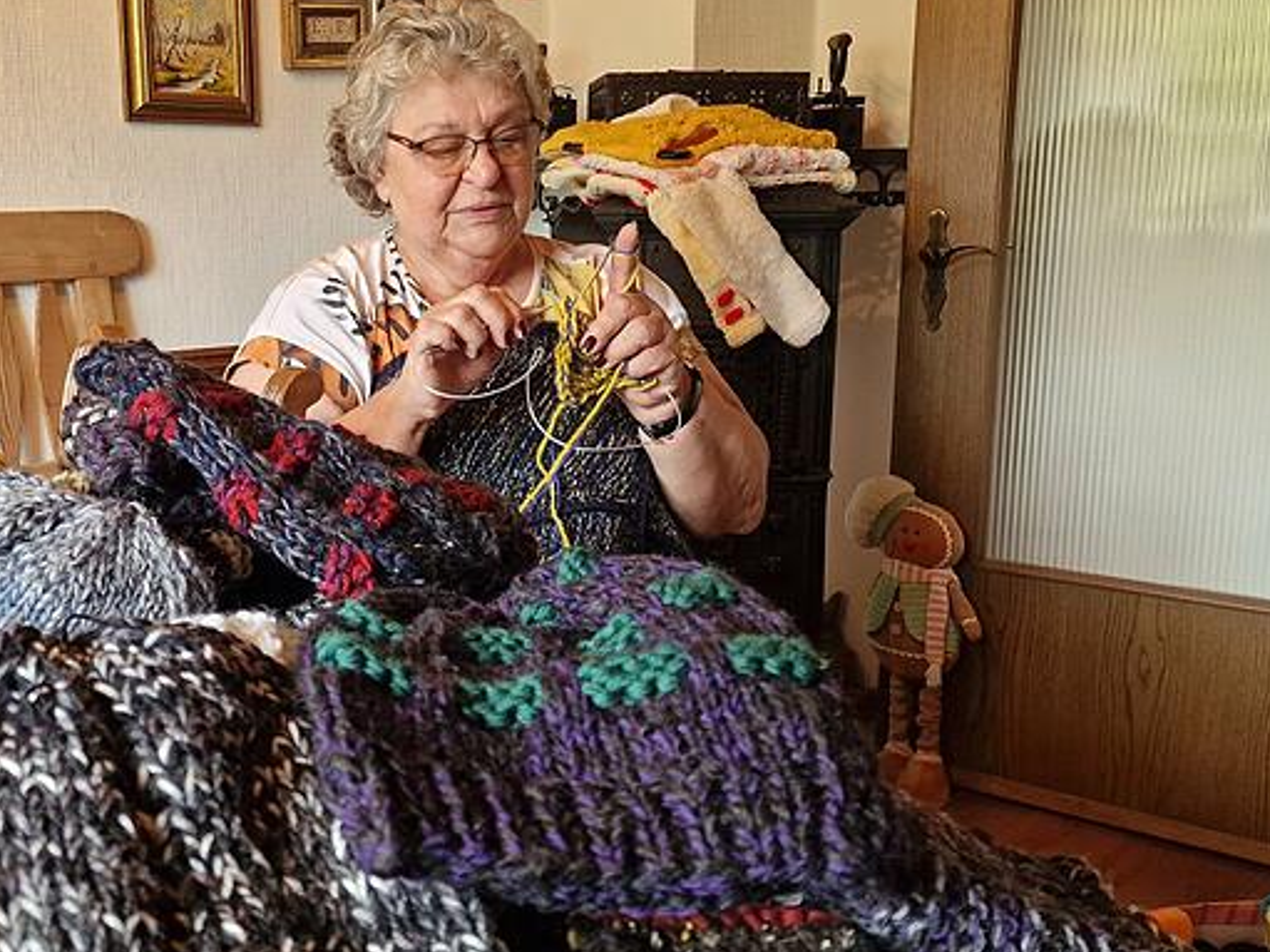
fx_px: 1320
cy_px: 445
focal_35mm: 36
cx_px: 383
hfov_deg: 50.1
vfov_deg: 39.6
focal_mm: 6.4
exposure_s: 1/100
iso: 250
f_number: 1.8
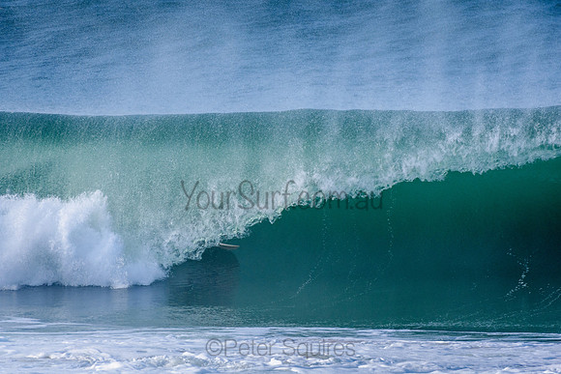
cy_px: 187
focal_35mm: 750
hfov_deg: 2.7
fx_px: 11690
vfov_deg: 1.8
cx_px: 280
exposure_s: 1/2000
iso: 500
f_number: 5.6
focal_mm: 500
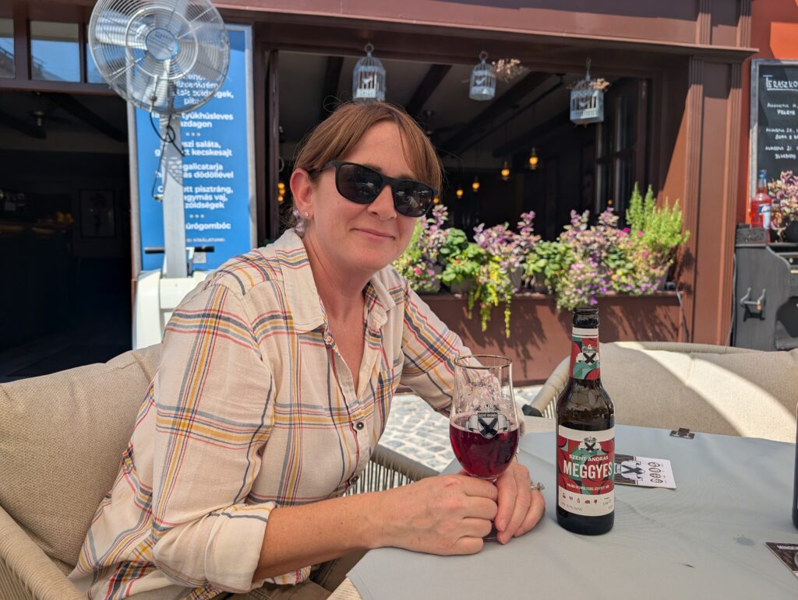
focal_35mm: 24
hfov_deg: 71.5
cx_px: 399
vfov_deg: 56.9
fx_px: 554
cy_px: 300
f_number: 1.68
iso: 19
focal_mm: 6.9
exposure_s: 1/840
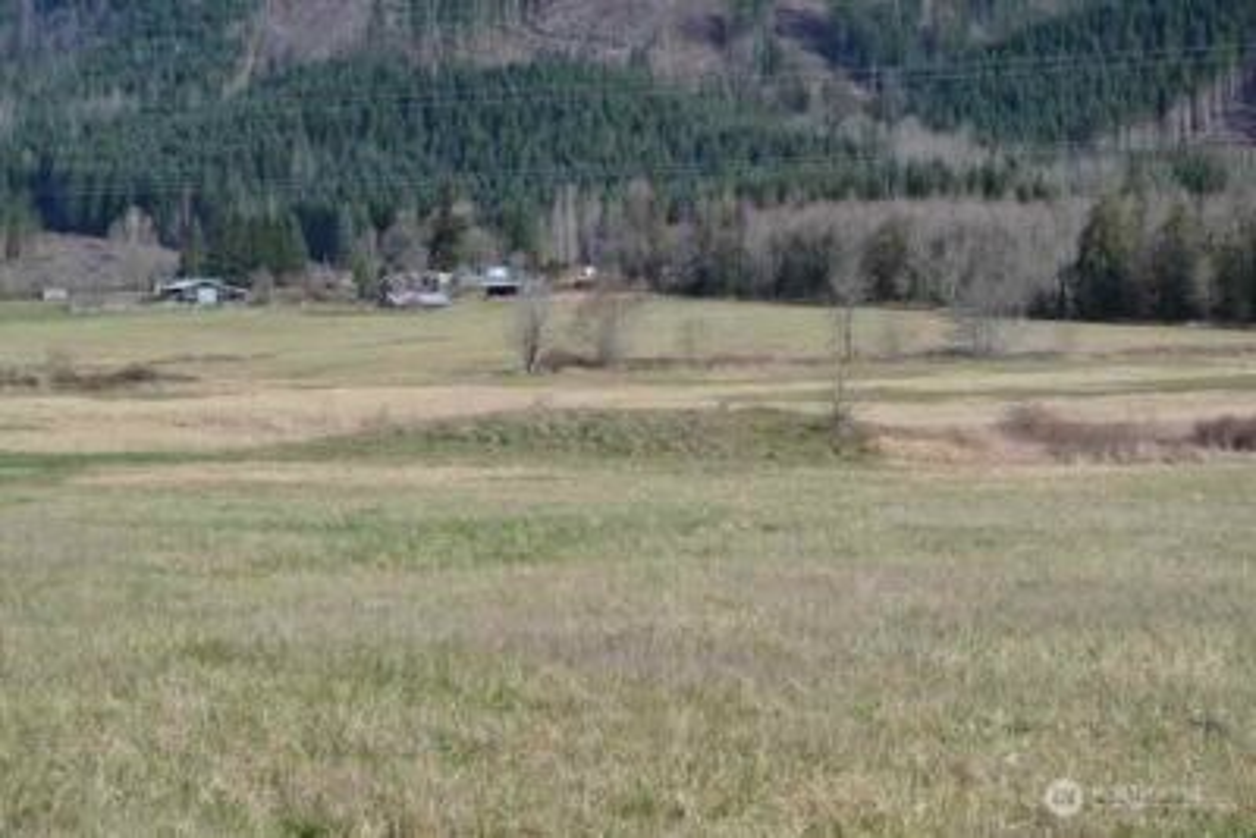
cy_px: 419
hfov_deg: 24.6
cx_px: 628
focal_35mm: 82
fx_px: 2879
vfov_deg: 16.6
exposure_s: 1/200
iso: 100
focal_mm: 55
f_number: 7.1
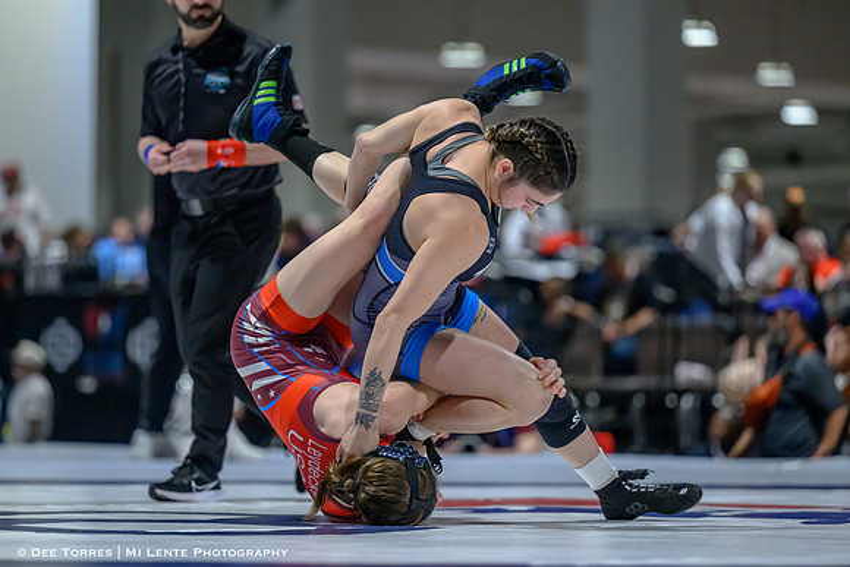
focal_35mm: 189
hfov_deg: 10.9
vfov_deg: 7.3
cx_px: 404
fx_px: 4466
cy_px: 316
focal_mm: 155
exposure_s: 1/640
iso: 7200
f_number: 2.8
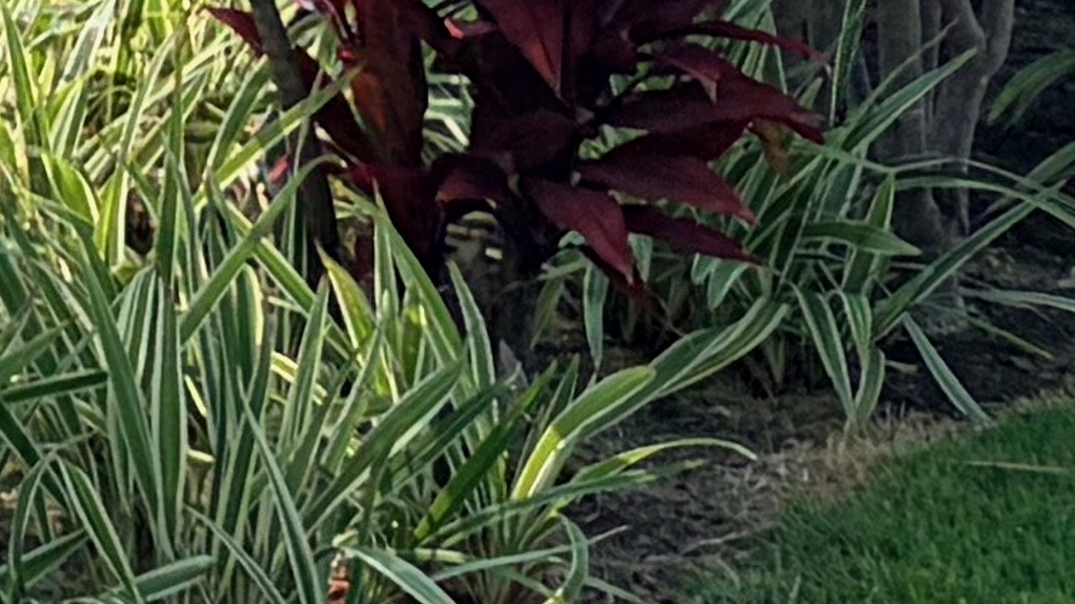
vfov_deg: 5.2
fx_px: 6127
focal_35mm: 215
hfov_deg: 7.6
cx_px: -2957
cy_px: -1448
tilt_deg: +5.6
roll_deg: +1.6
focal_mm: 5.96
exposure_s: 1/4065
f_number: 1.6
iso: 50
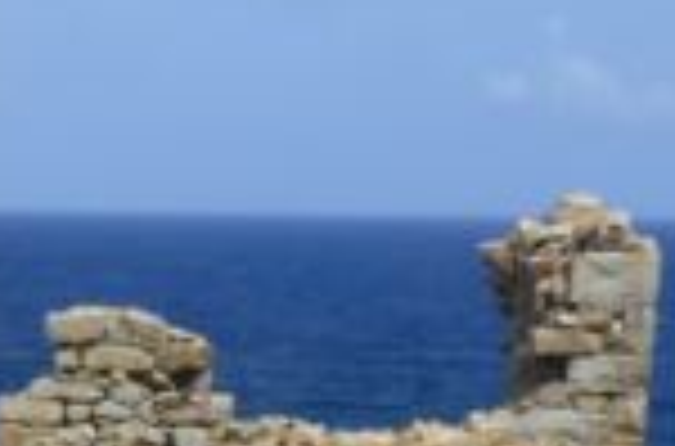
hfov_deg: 15.7
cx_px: -472
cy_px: 565
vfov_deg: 11.5
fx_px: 2149
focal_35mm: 115
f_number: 22
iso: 200
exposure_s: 1/80
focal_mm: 18
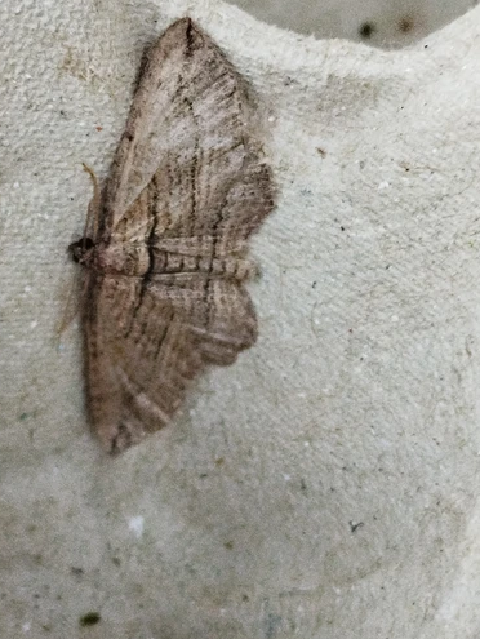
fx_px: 572
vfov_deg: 58.1
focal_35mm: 31
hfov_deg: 45.1
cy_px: 276
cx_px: 177
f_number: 1.7
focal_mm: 5.31
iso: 400
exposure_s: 1/33
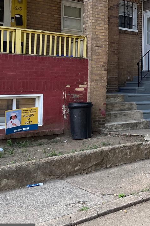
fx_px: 344
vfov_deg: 35.8
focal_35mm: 55
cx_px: 208
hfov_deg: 21.6
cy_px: 70
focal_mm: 5.1
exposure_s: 1/172
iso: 50
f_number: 1.6
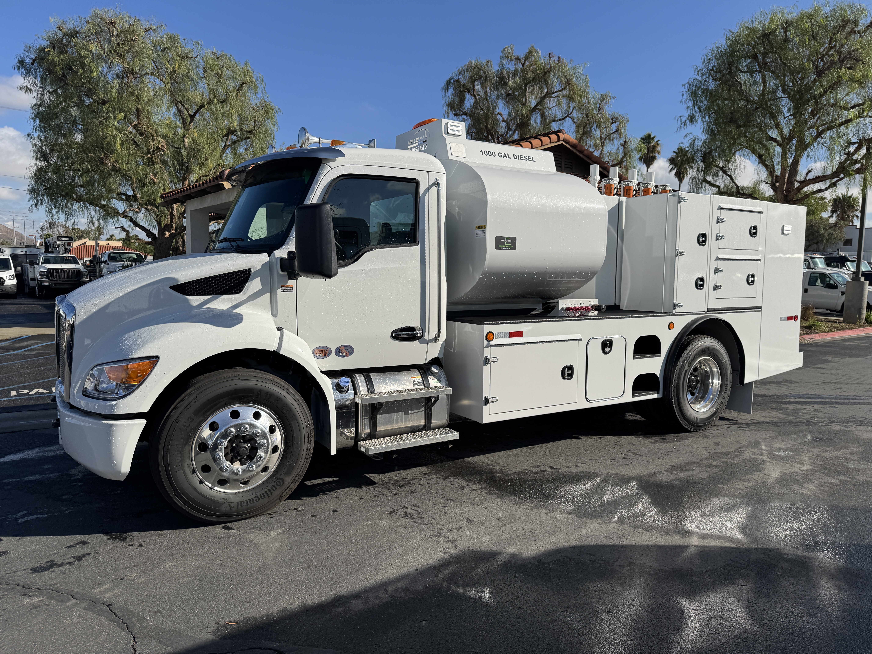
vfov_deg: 56.8
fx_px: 605
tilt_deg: -5.4
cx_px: 436
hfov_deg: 71.6
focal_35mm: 24
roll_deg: -1.9
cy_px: 327
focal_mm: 6.76
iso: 80
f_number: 1.78
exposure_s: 1/7092
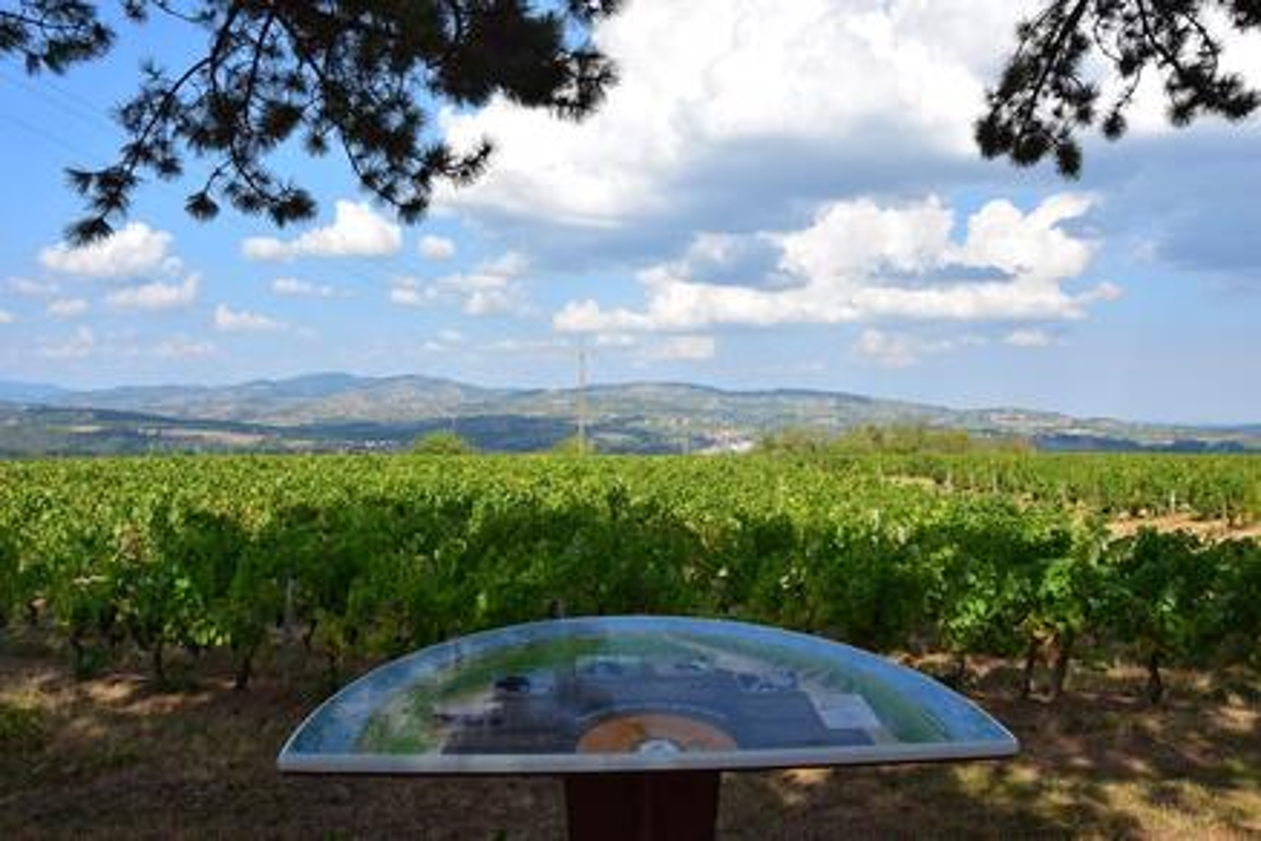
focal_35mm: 27
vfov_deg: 47.9
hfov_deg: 67.4
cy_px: 420
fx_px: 946
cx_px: 630
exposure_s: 1/500
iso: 400
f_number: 11
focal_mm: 18
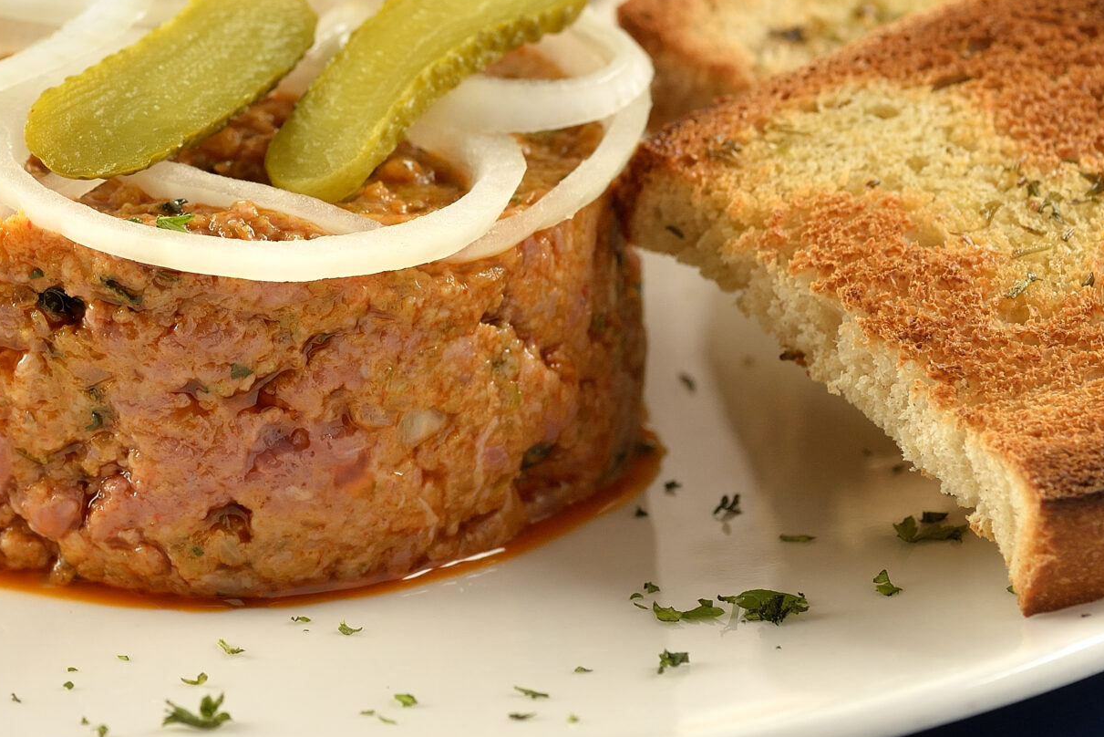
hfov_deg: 9.2
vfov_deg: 6.2
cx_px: 46
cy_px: 52
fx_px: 6809
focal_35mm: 222
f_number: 9.5
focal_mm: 105
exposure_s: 1/180
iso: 400
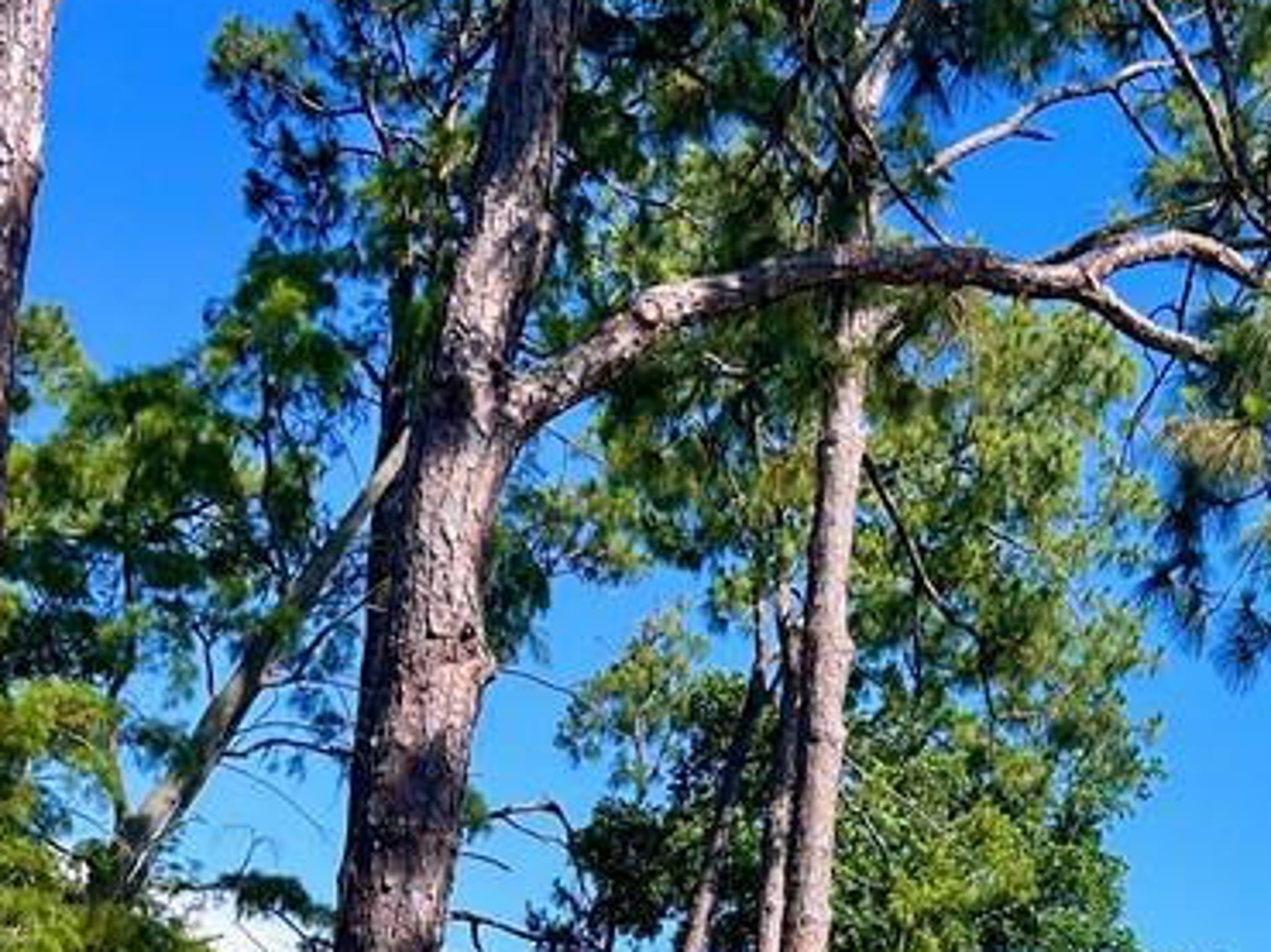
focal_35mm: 72
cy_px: 1158
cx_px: 1185
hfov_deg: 26.0
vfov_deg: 19.2
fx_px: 2642
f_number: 1.6
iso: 50
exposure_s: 1/2358
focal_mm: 5.1
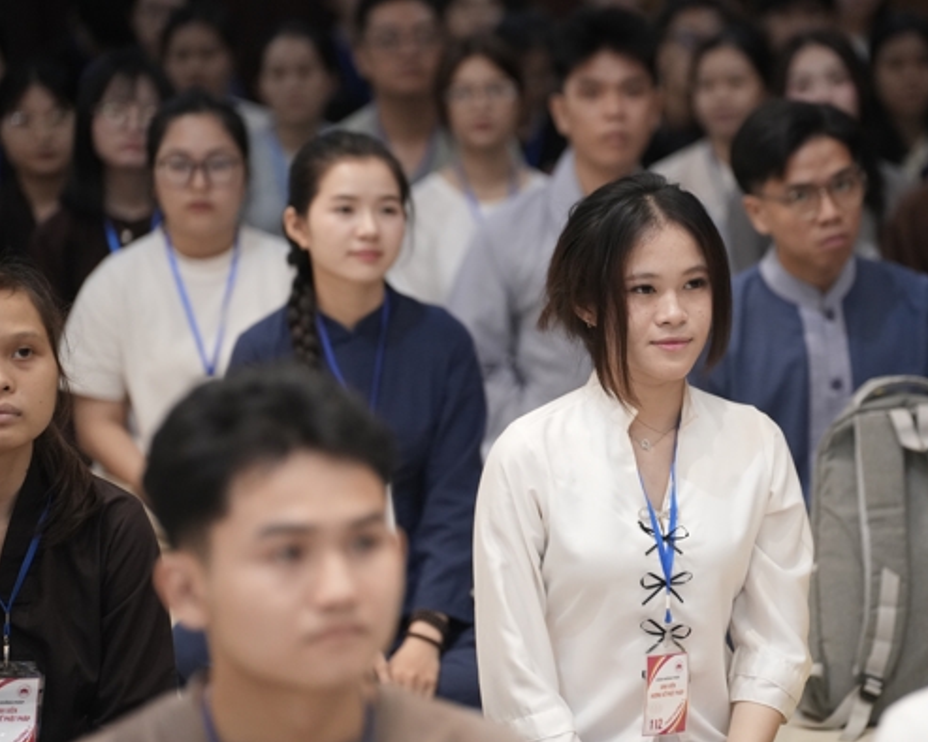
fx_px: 4283
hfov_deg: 12.4
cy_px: 370
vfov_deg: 9.9
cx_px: 600
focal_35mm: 156
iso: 4000
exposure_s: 1/250
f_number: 2.8
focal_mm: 126
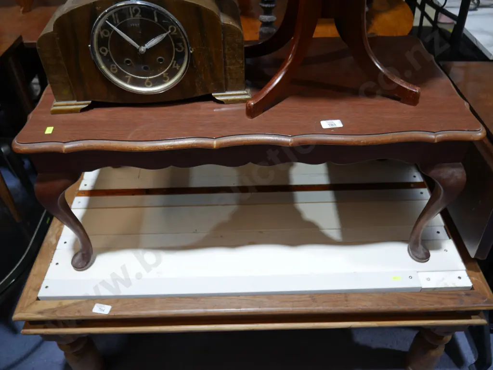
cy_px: 185
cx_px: 246
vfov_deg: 49.8
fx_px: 399
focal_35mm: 28
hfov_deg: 63.4
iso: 250
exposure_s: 1/60
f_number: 3.5
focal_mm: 14
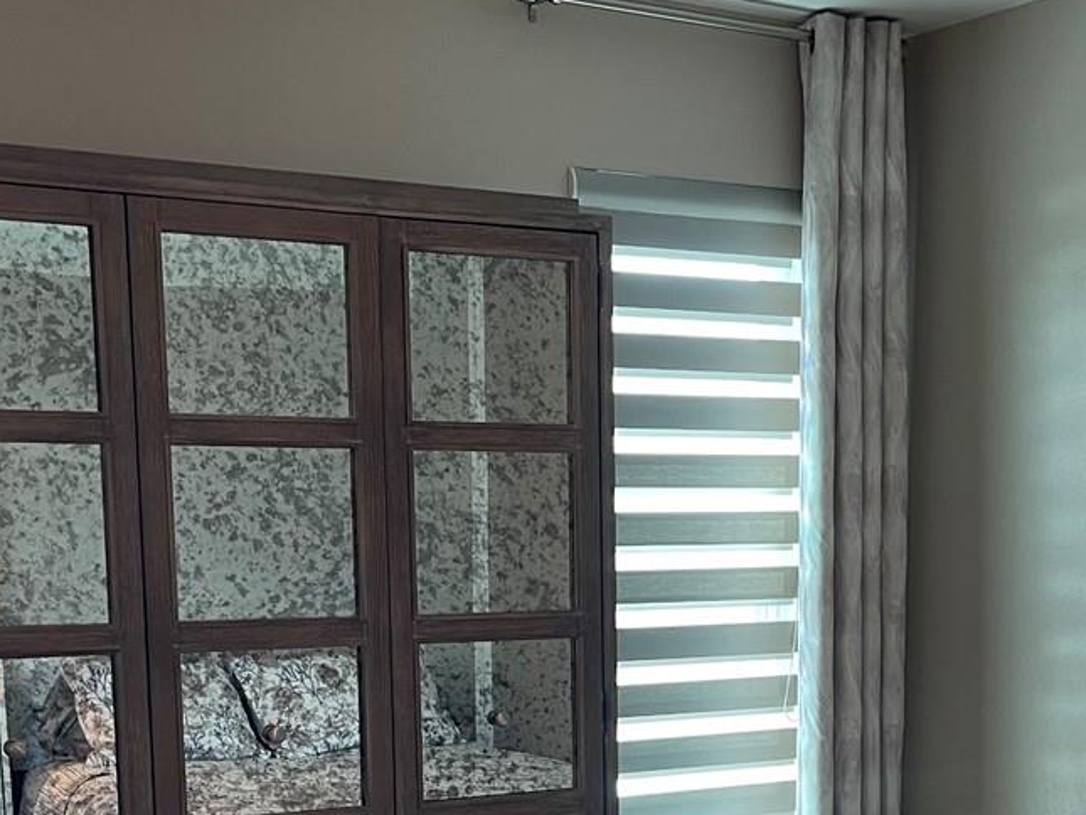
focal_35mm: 62
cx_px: 790
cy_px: 802
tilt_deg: -10.7
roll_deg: -1.3
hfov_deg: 30.8
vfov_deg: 22.8
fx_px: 1945
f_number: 1.6
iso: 80
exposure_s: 1/60
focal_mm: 5.1
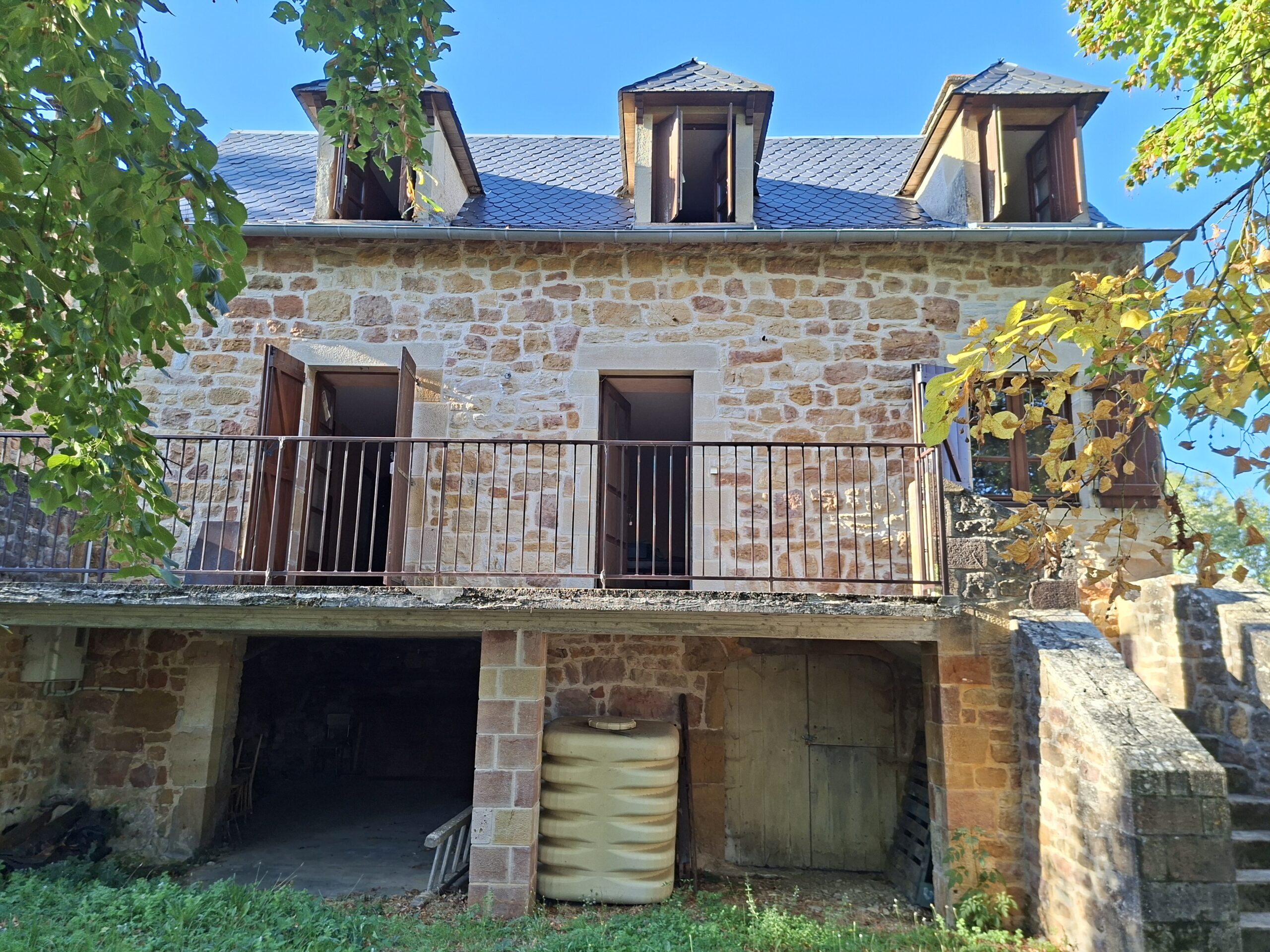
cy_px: 476
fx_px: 844
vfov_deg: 58.9
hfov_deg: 73.9
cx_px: 635
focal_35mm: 23
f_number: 1.8
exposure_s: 1/202
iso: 50
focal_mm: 5.54
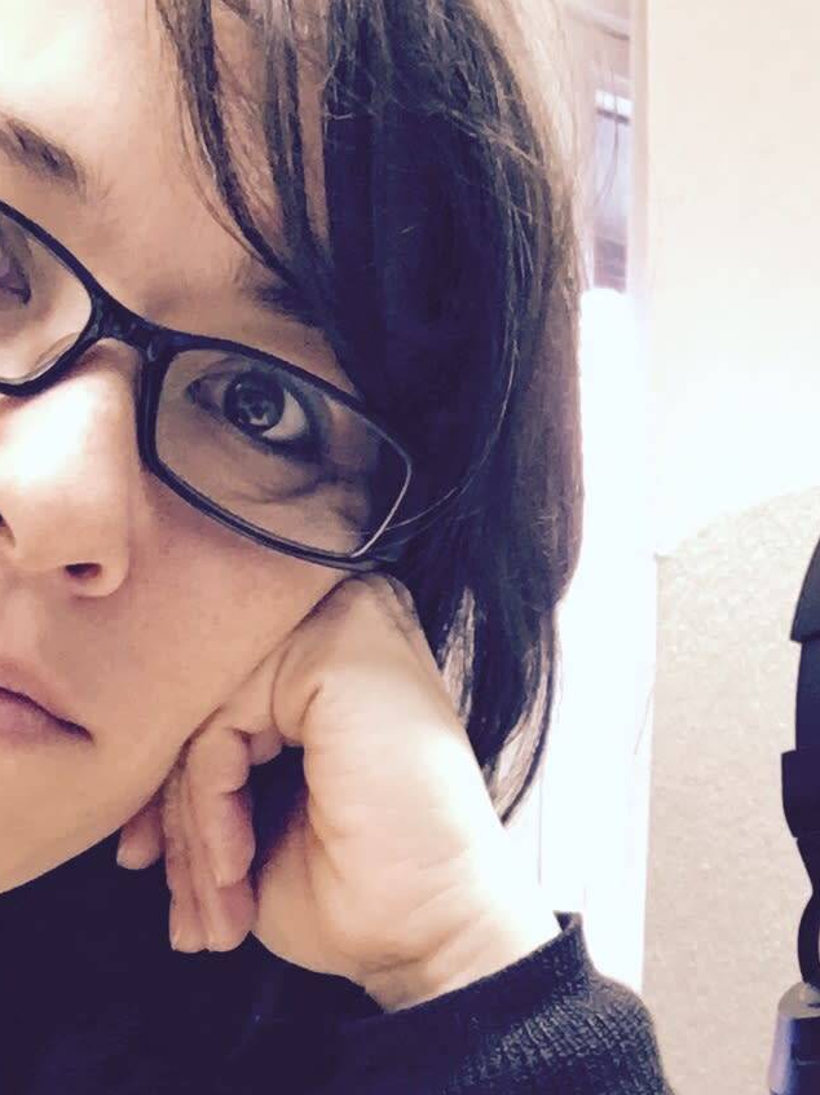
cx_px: 14
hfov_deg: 19.1
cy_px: 1095
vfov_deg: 24.8
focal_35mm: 75
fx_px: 2370
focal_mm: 2.6
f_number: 2.2
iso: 100
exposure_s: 1/17
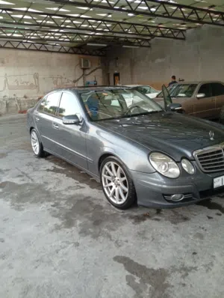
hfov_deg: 51.5
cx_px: 112
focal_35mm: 27
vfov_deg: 65.2
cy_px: 149
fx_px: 232
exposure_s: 1/33.3
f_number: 1.8
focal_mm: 3.98
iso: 460
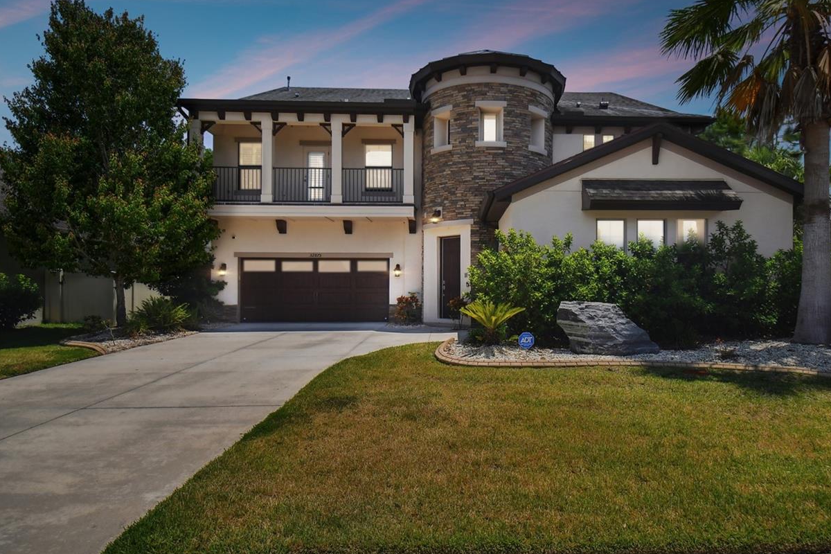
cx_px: 472
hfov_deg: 83.5
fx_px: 462
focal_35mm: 20
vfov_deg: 61.7
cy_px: 310
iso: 100
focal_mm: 10
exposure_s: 1/1600
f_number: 7.1
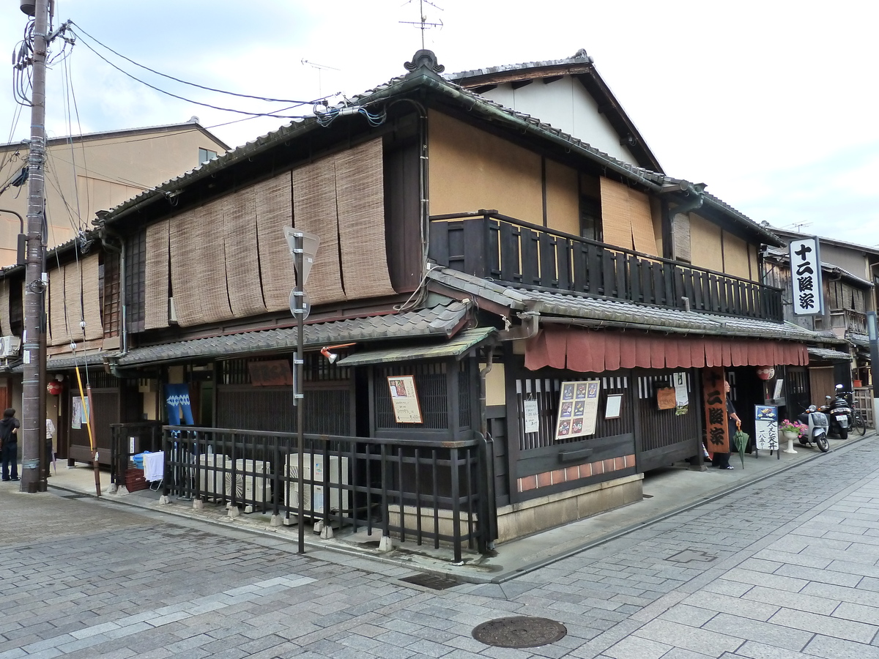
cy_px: 330
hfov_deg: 69.4
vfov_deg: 54.9
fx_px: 635
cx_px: 440
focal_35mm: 25
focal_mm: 4.1
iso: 200
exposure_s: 1/160
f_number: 4
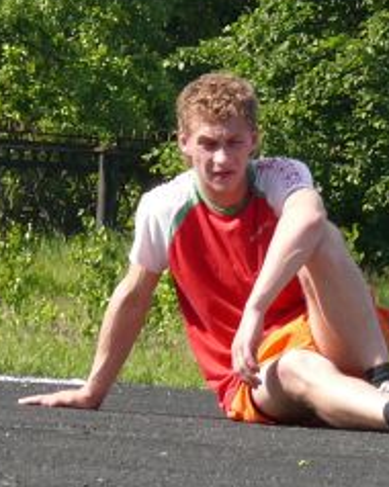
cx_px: 444
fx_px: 9914
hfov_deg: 2.2
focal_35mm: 688
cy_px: 170
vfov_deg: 2.8
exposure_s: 1/250
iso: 100
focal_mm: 35.4
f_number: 5.6
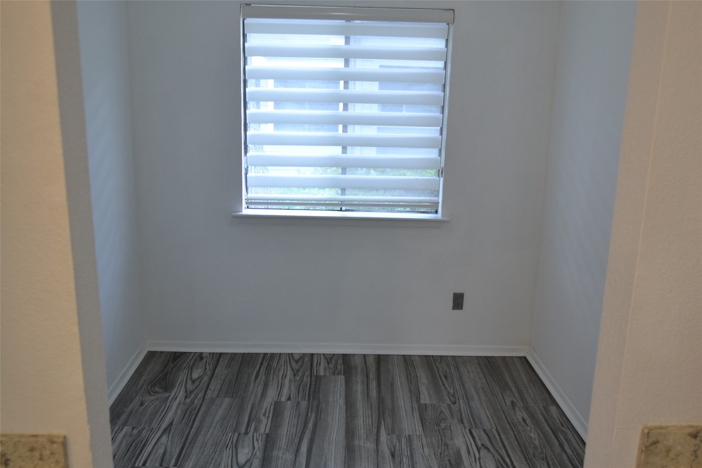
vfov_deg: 43.6
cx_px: 351
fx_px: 585
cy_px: 234
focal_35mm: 30
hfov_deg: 61.9
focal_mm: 20
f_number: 3.2
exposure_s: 1/60
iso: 400
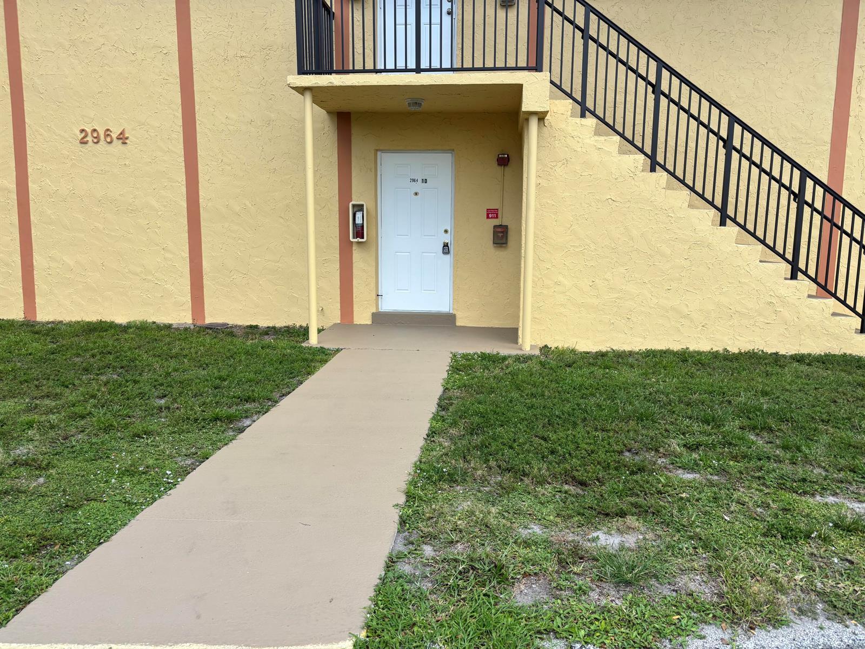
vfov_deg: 53.1
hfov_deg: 67.3
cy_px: 324
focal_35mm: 26
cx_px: 432
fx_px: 650
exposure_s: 1/1590
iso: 50
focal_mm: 5.96
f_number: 1.6
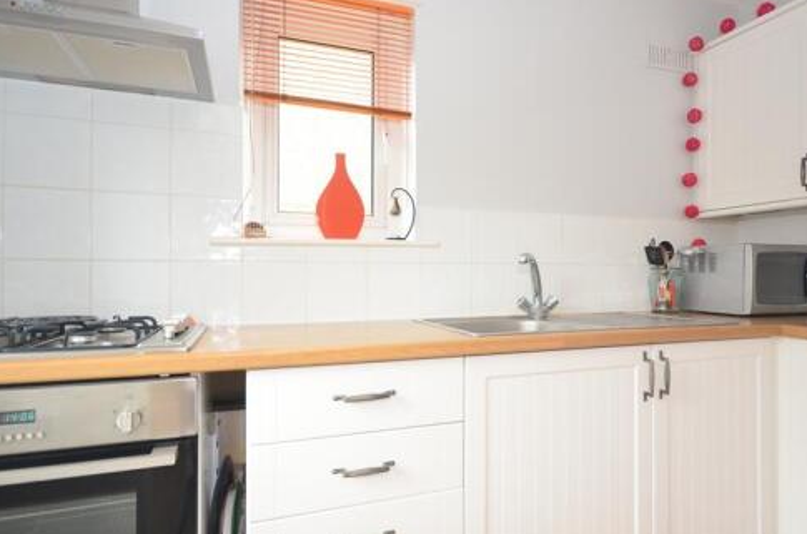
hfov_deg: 75.3
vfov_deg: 54.2
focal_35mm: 23
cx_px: 433
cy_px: 268
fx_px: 522
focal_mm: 11.5
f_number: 5
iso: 200
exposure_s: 1/13
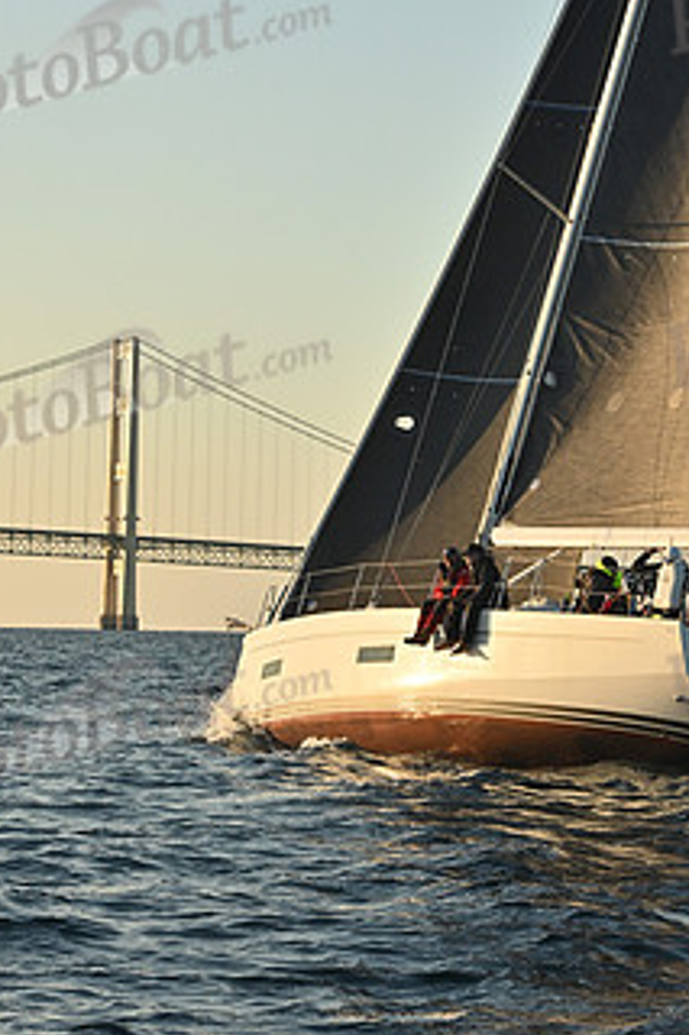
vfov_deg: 16.0
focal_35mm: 127
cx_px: 500
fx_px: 3650
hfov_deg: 10.8
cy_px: 184
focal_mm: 70
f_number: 10
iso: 800
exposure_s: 1/800
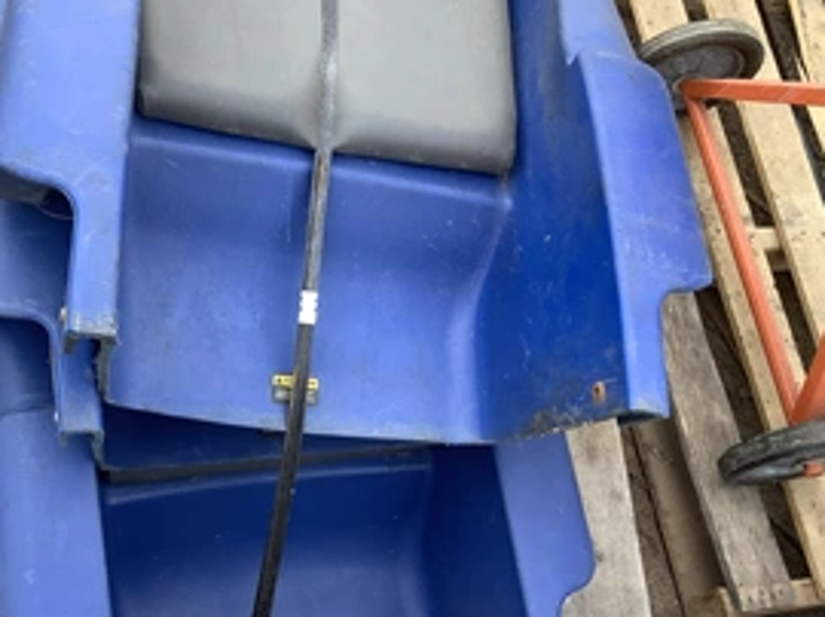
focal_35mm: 46
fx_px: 1095
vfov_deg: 31.5
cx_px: 275
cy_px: 336
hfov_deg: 40.8
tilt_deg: -64.4
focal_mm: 3.3
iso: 32
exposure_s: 1/120
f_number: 2.4
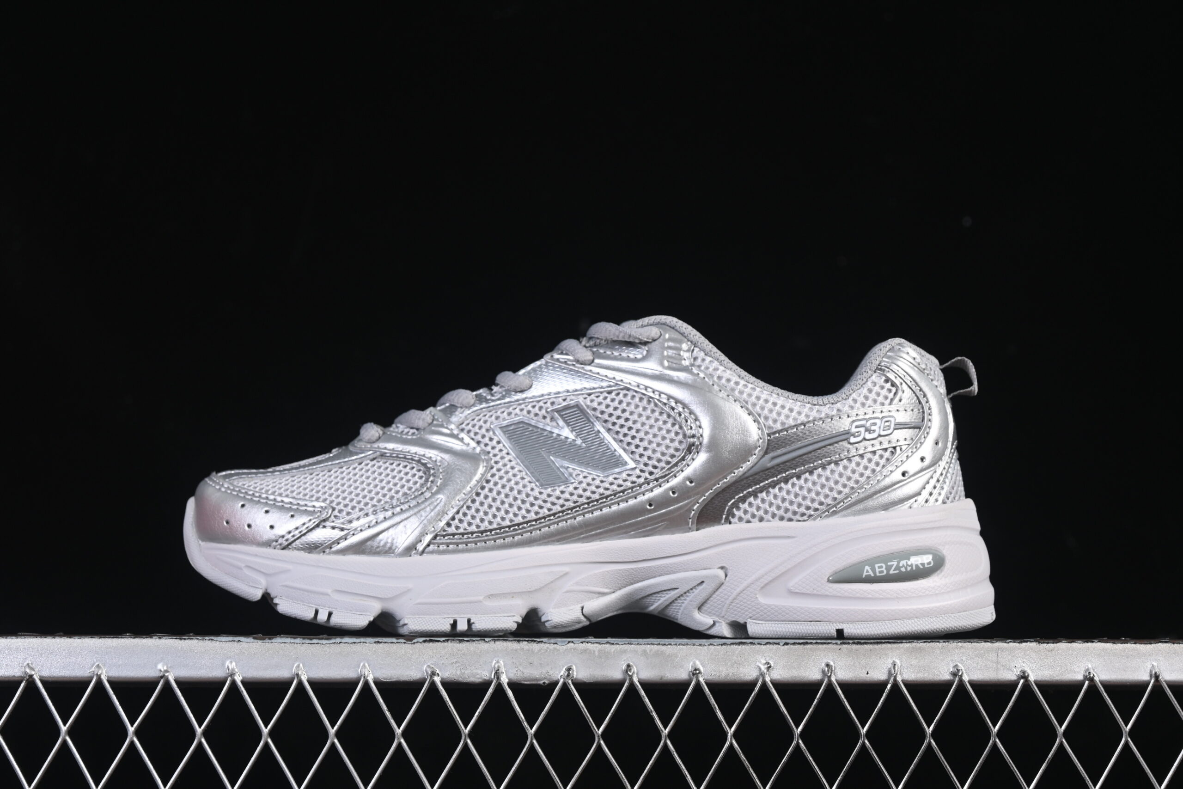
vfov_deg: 18.2
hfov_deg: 27.0
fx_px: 2465
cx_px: 592
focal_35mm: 75
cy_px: 394
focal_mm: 50
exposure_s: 1/60
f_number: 7.1
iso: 160
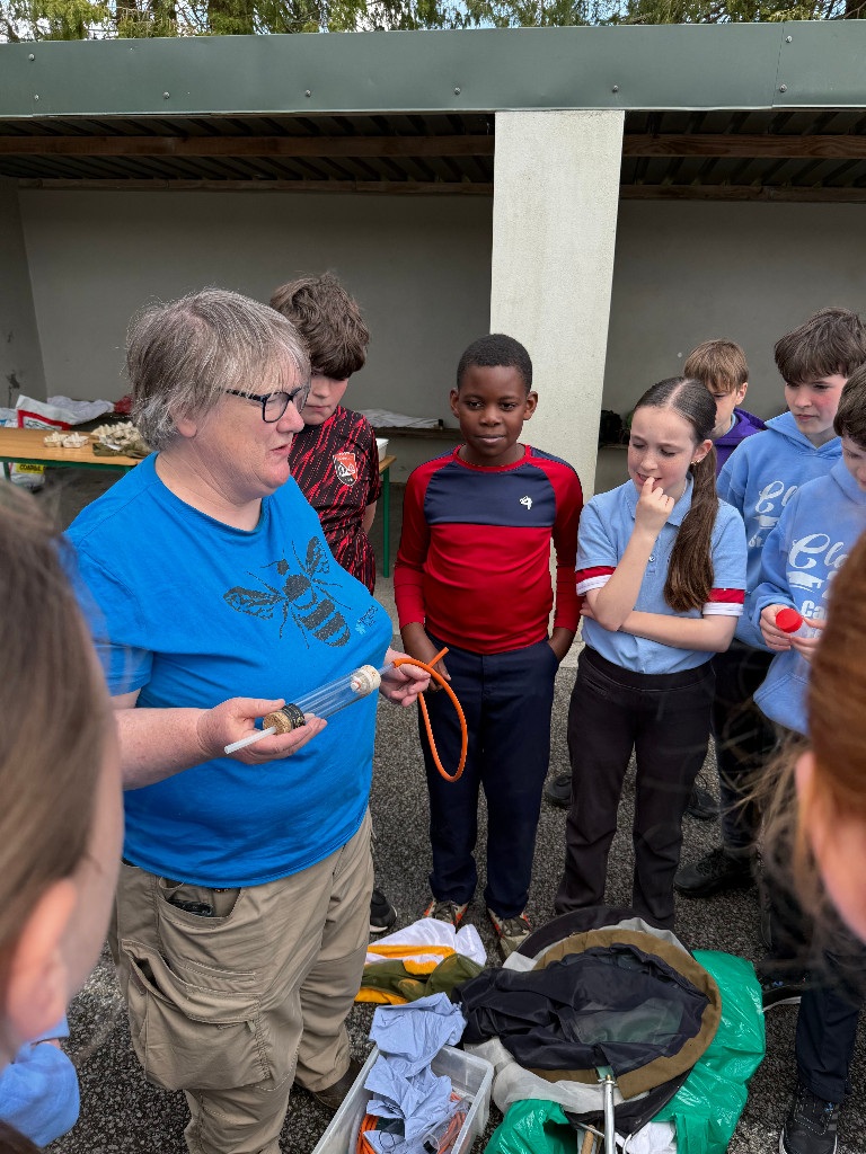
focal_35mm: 24
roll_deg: -1.3
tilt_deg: -21.1
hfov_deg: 56.8
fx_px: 801
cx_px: 433
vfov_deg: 71.6
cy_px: 577
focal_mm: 6.76
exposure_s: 1/1032
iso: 80
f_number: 1.78
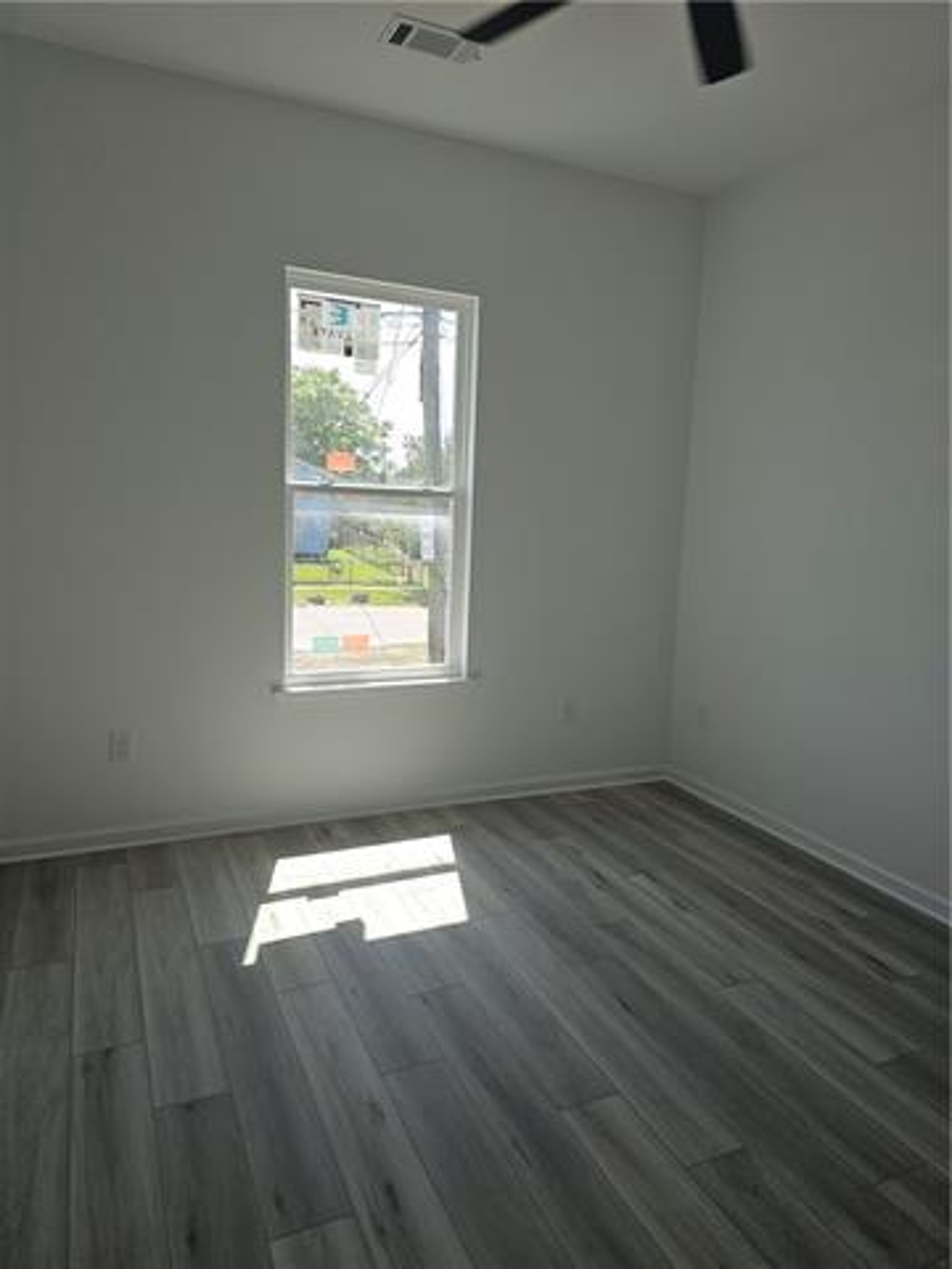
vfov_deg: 73.9
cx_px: 476
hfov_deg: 58.9
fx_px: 843
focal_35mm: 23
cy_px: 634
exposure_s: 1/159
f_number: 1.7
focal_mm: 6.3
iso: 10
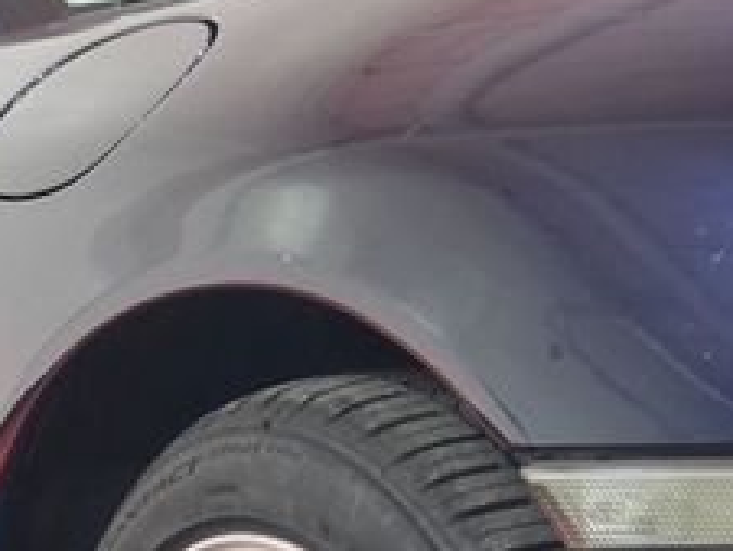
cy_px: 714
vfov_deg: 7.5
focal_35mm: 196
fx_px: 4153
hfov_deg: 10.1
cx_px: 121
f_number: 2.4
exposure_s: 1/30
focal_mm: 7.9
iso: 250
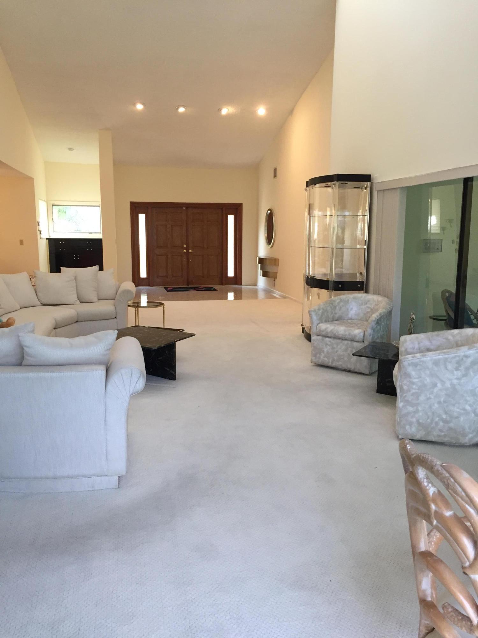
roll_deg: -0.3
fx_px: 534
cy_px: 319
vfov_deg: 61.7
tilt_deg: -10.5
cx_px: 239
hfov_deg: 48.2
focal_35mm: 29
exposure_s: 1/30
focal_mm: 4.15
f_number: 2.2
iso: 50
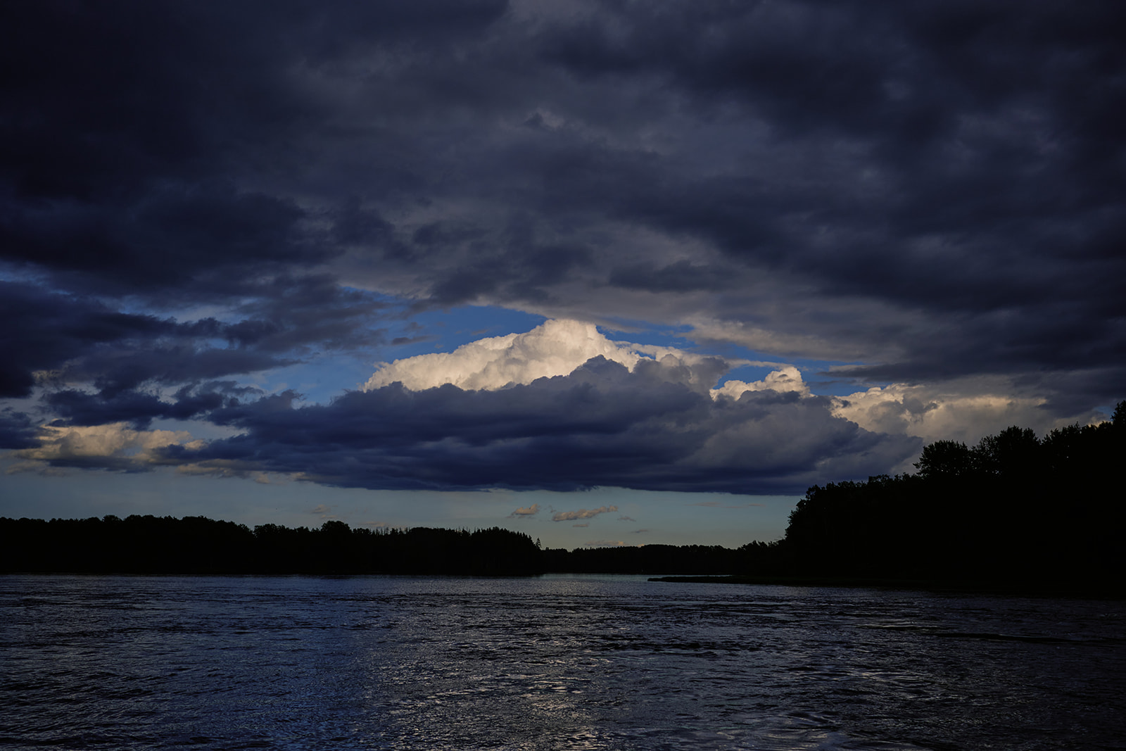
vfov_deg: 37.9
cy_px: 376
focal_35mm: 35
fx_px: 1095
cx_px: 563
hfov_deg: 54.4
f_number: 2.5
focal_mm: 23
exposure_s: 1/8000
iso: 125
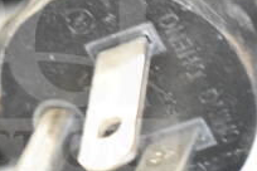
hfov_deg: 8.3
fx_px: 1760
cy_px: 79
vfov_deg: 5.6
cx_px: 37
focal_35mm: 246
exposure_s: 1/100
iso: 18000
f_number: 5.6
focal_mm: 55
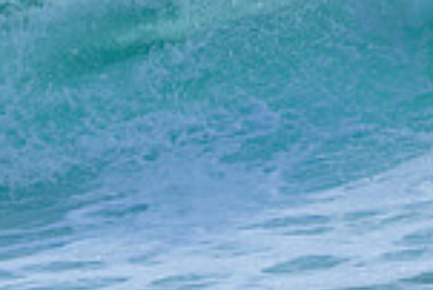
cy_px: -113
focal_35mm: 3078
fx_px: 37056
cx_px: 427
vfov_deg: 0.4
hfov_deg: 0.7
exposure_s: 1/2000
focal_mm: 800
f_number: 6.3
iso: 280
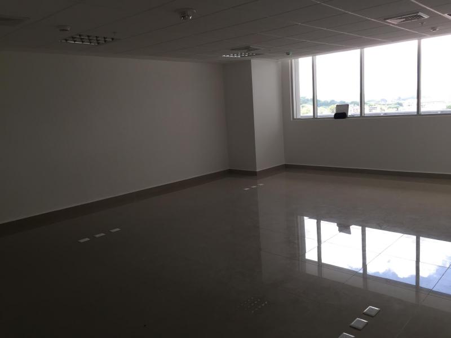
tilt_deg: -8.2
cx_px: 226
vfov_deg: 48.2
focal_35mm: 29
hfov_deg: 61.7
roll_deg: +2.6
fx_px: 378
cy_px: 169
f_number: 2.2
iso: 50
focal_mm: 4.15
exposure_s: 1/120
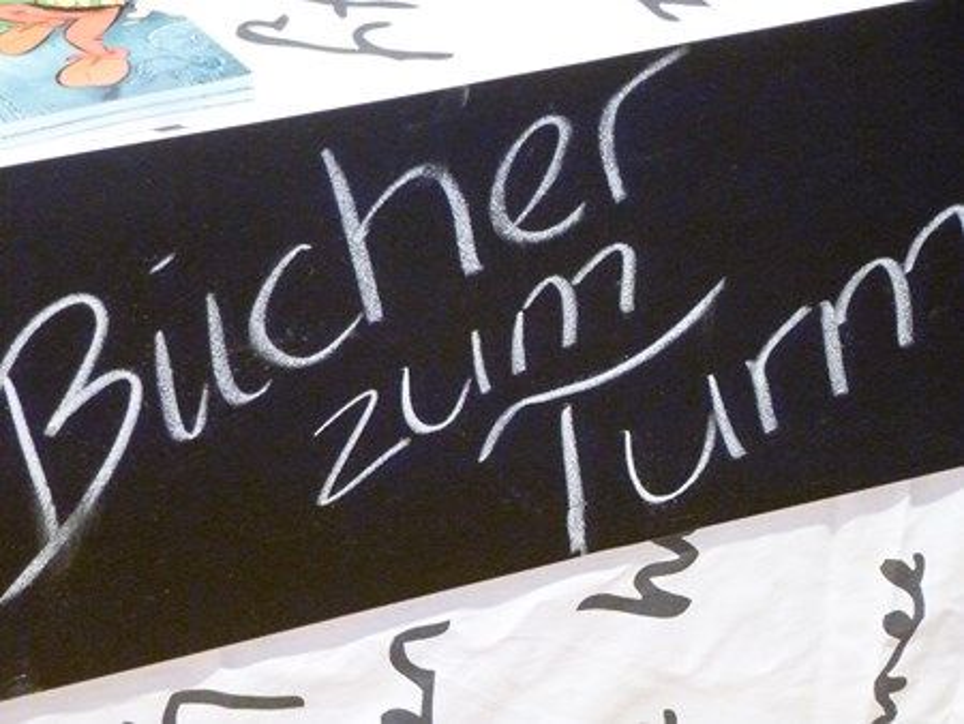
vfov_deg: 10.5
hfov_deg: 13.9
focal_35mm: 142
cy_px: 362
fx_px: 3957
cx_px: 482
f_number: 5.3
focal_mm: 25.5
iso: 1600
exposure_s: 1/15
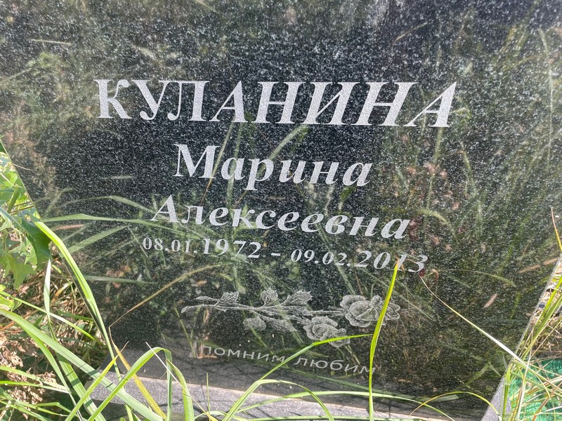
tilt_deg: -34.8
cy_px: 210
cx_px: 281
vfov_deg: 53.1
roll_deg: +7.1
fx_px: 422
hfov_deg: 67.3
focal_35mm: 26
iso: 32
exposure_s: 1/217
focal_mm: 4.2
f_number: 1.6
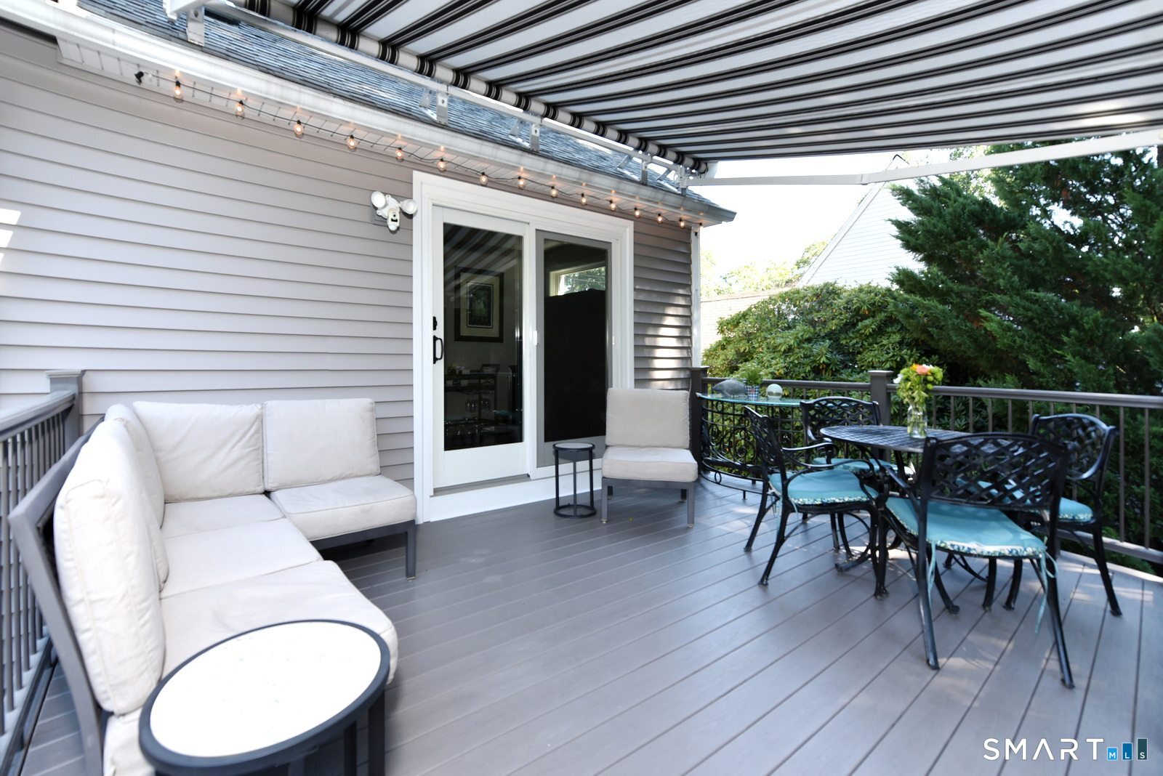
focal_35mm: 14
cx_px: 582
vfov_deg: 81.3
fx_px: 452
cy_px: 388
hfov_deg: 104.2
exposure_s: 1/125
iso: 280
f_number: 5.6
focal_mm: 14
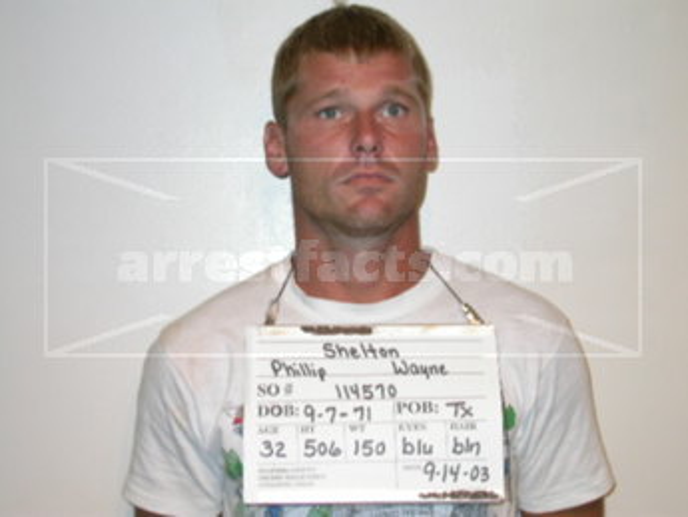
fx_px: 1332
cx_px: 344
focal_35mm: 67
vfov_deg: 21.9
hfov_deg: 29.0
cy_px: 258
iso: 100
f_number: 3.2
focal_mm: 14
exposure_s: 1/60.3
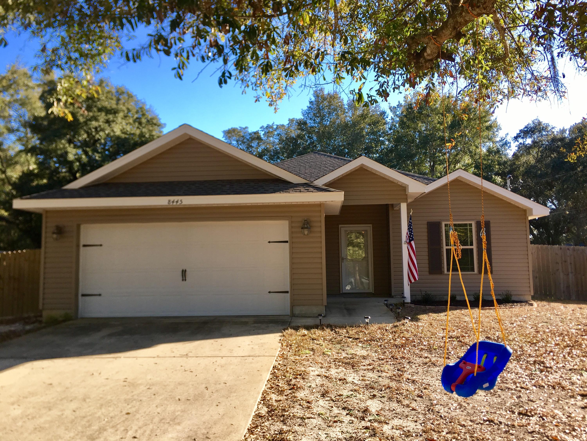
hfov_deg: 61.7
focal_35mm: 29
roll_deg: +0.4
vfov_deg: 48.2
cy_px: 220
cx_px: 294
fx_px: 492
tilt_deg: +6.0
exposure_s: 1/413
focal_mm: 4.15
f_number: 2.2
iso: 25
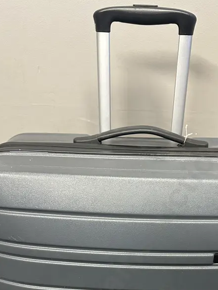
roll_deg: -1.8
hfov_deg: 34.2
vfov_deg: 41.8
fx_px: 353
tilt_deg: -34.5
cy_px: 251
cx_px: 139
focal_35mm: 42
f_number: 1.78
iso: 400
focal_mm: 6.86
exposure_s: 1/50
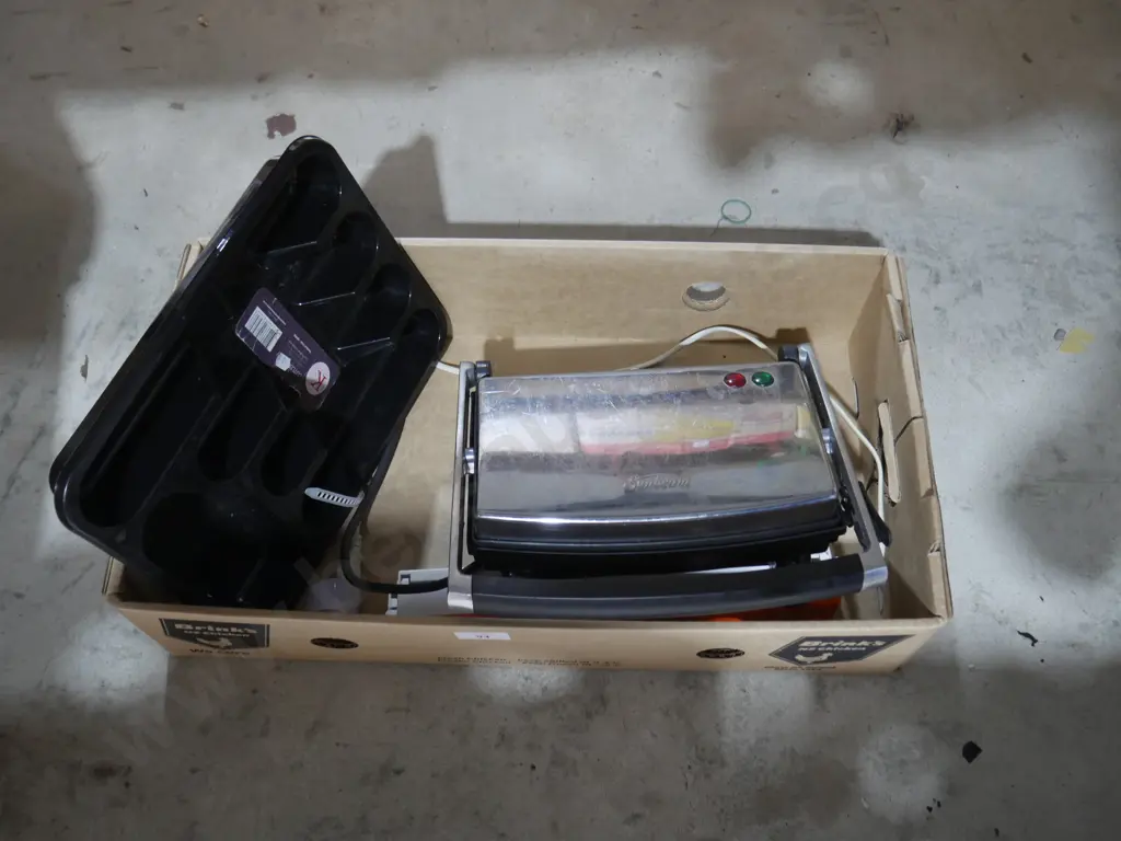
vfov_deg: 44.2
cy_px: 420
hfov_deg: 56.8
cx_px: 560
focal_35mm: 32
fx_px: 1036
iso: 1250
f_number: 3.6
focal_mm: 16
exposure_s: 1/60
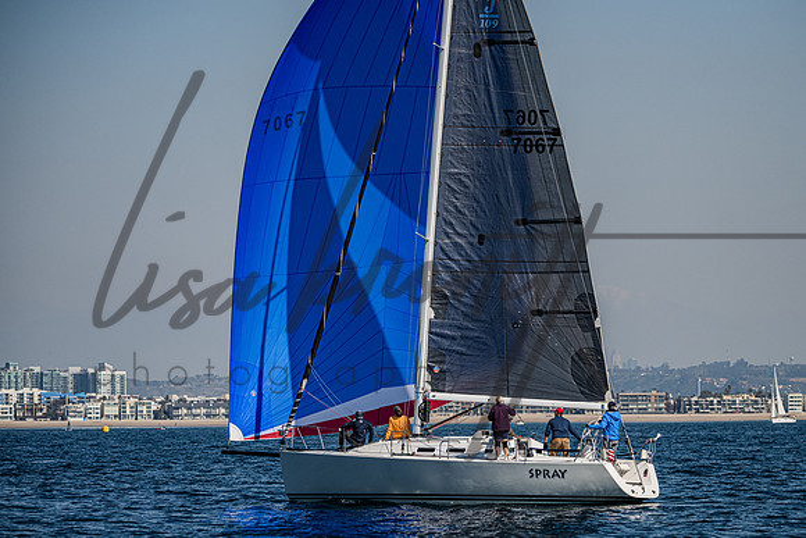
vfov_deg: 6.8
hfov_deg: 10.1
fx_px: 4550
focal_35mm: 203
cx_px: 459
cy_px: 326
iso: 400
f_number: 4.8
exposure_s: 1/6400
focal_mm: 165
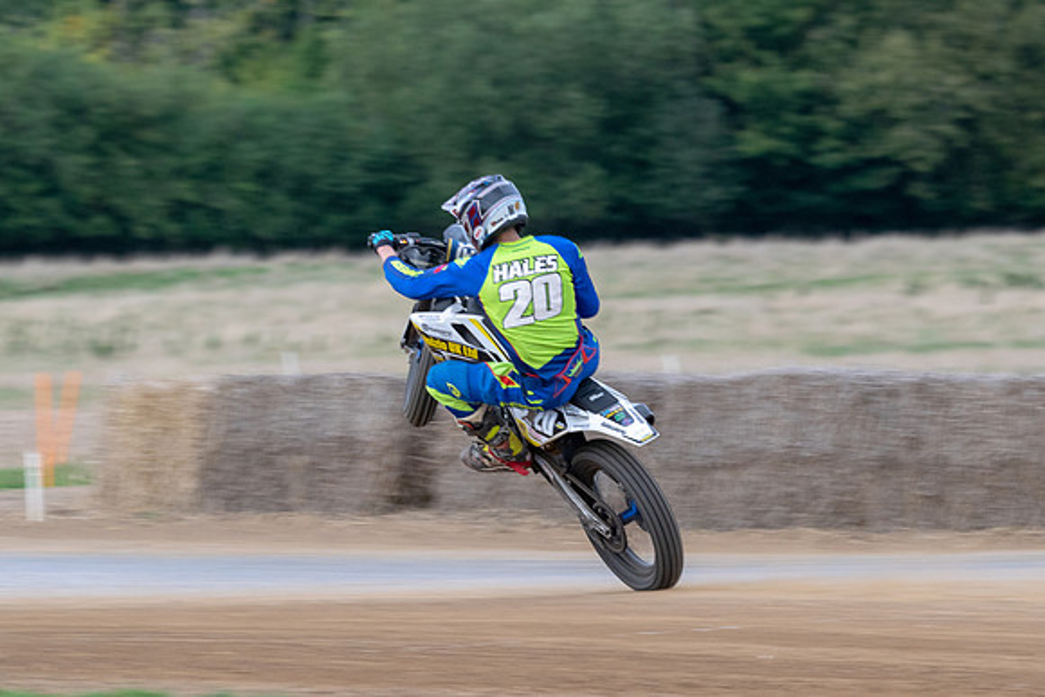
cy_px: 348
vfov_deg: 3.0
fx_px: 13169
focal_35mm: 454
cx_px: 522
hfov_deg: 4.5
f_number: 9
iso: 640
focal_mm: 280
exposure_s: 1/160
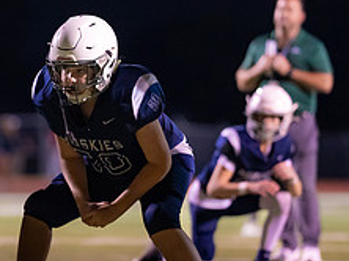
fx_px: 3716
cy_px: 114
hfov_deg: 5.4
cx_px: 82
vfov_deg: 4.0
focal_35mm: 369
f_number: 1.8
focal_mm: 135
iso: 3200
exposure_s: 1/800
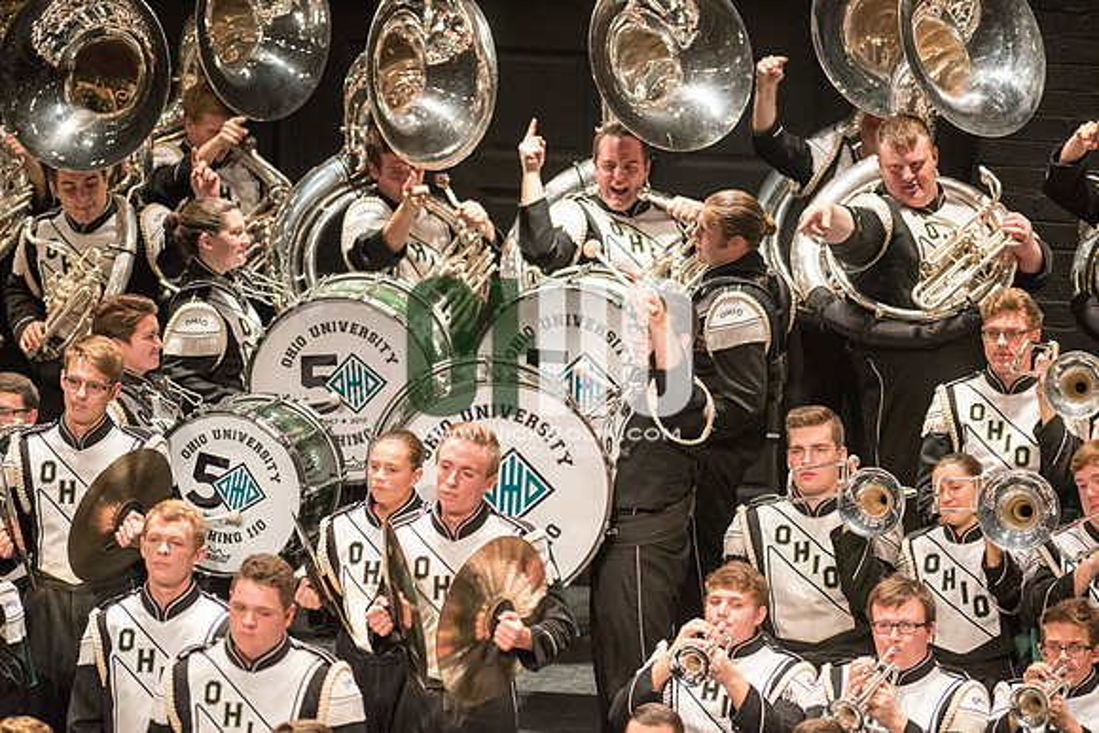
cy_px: 366
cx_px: 550
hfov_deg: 6.9
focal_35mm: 300
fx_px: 9160
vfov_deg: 4.6
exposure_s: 1/500
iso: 4000
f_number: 2.8
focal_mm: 300
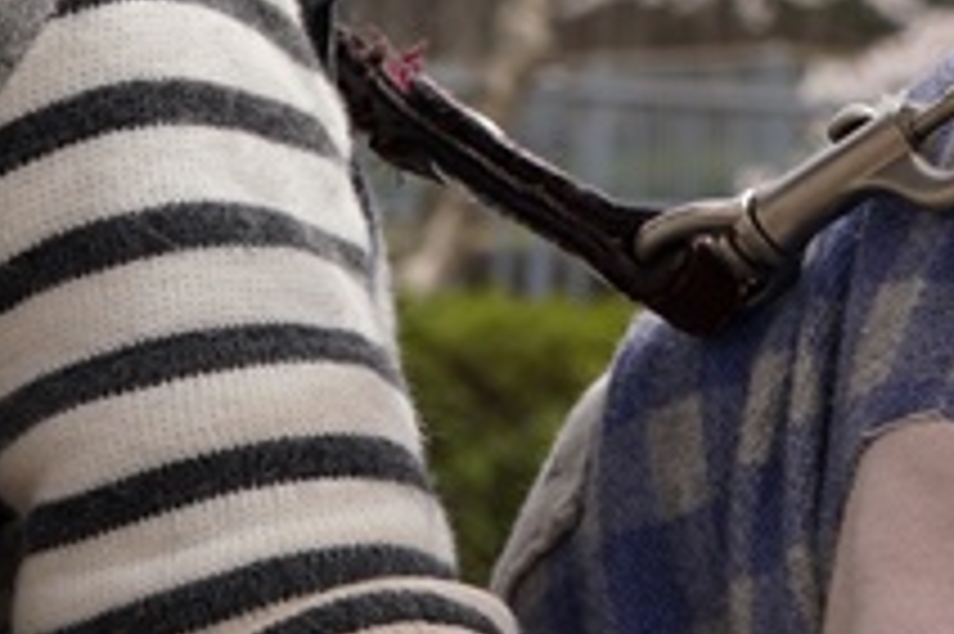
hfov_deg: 9.4
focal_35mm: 218
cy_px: -528
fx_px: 5772
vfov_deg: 6.2
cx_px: 864
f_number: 8
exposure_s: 1/125
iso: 100
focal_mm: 30
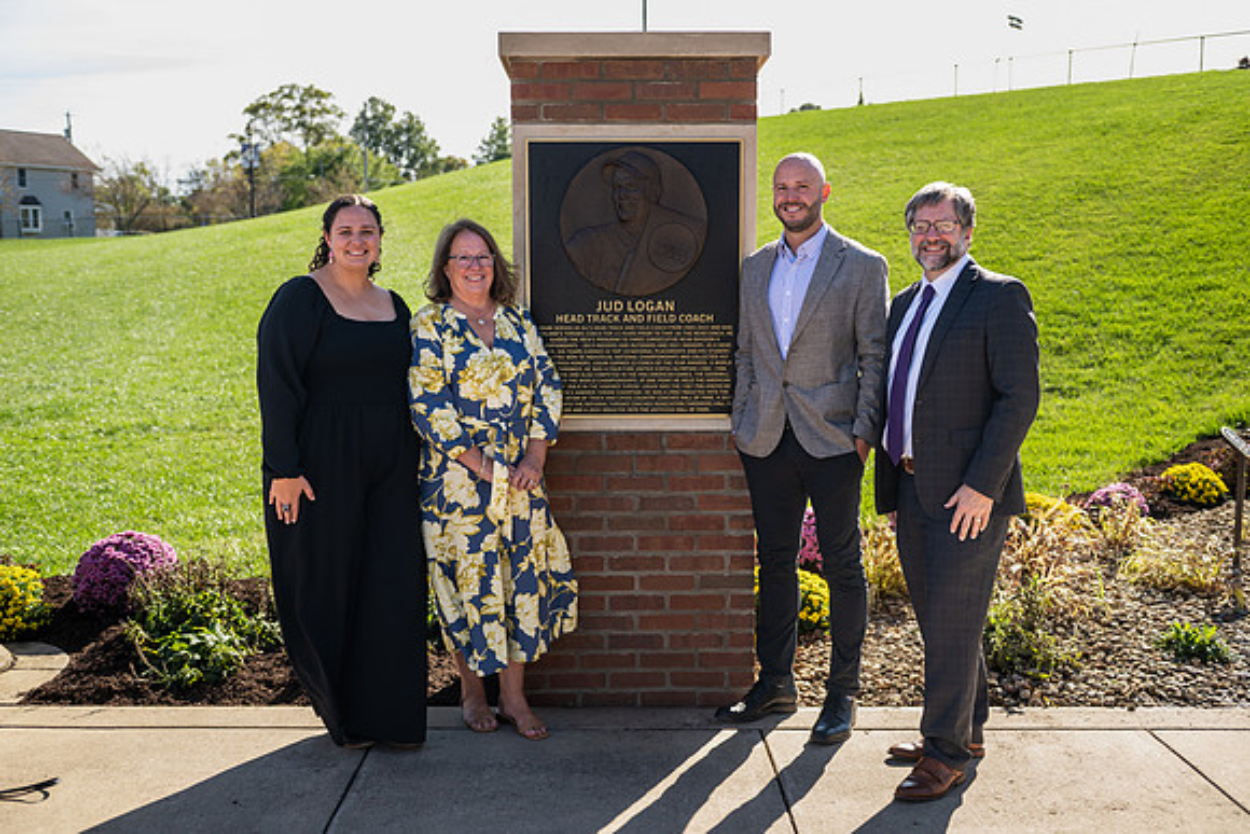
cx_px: 625
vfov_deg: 33.4
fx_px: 1389
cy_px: 417
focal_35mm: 40
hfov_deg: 48.4
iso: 40
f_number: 3.5
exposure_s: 1/200
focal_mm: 40
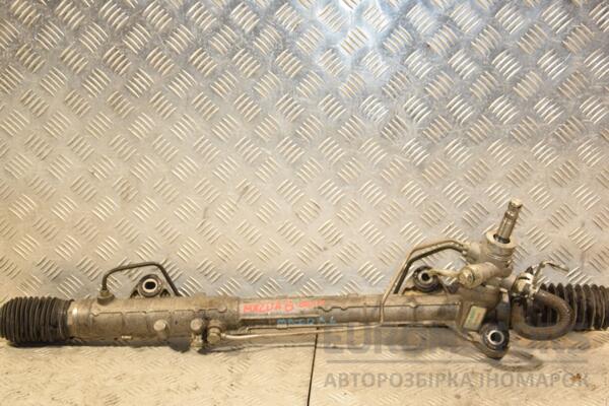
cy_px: 203
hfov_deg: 35.1
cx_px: 304
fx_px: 964
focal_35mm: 57
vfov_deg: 23.8
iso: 800
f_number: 5
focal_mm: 38
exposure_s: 1/160
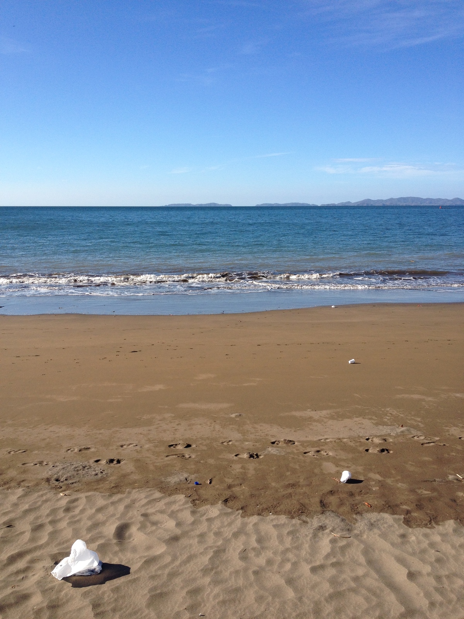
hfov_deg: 40.7
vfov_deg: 52.6
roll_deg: +1.4
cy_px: 310
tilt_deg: -12.2
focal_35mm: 35
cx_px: 232
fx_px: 626
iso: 50
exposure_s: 1/1842
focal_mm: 4.28
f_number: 2.4
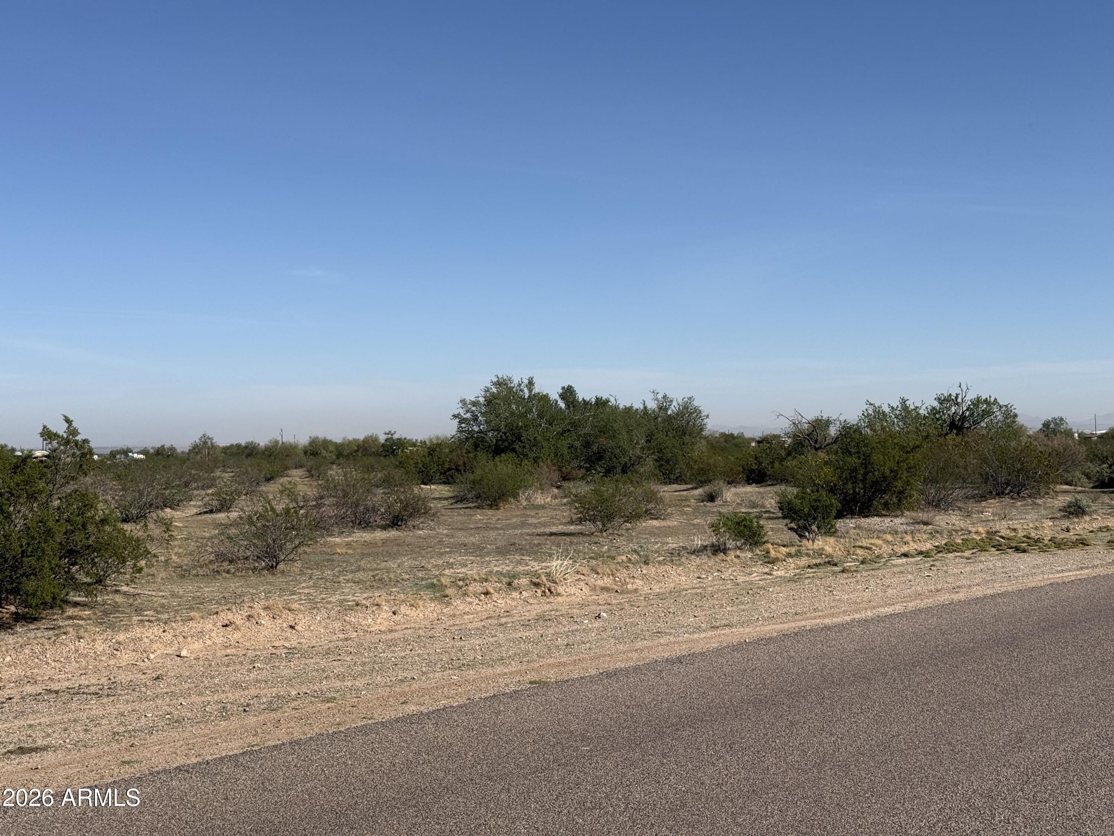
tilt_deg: +3.0
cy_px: 418
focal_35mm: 48
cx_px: 557
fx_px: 1545
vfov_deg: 30.3
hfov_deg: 39.7
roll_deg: +0.7
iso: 64
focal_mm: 6.76
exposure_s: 1/7874
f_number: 1.78
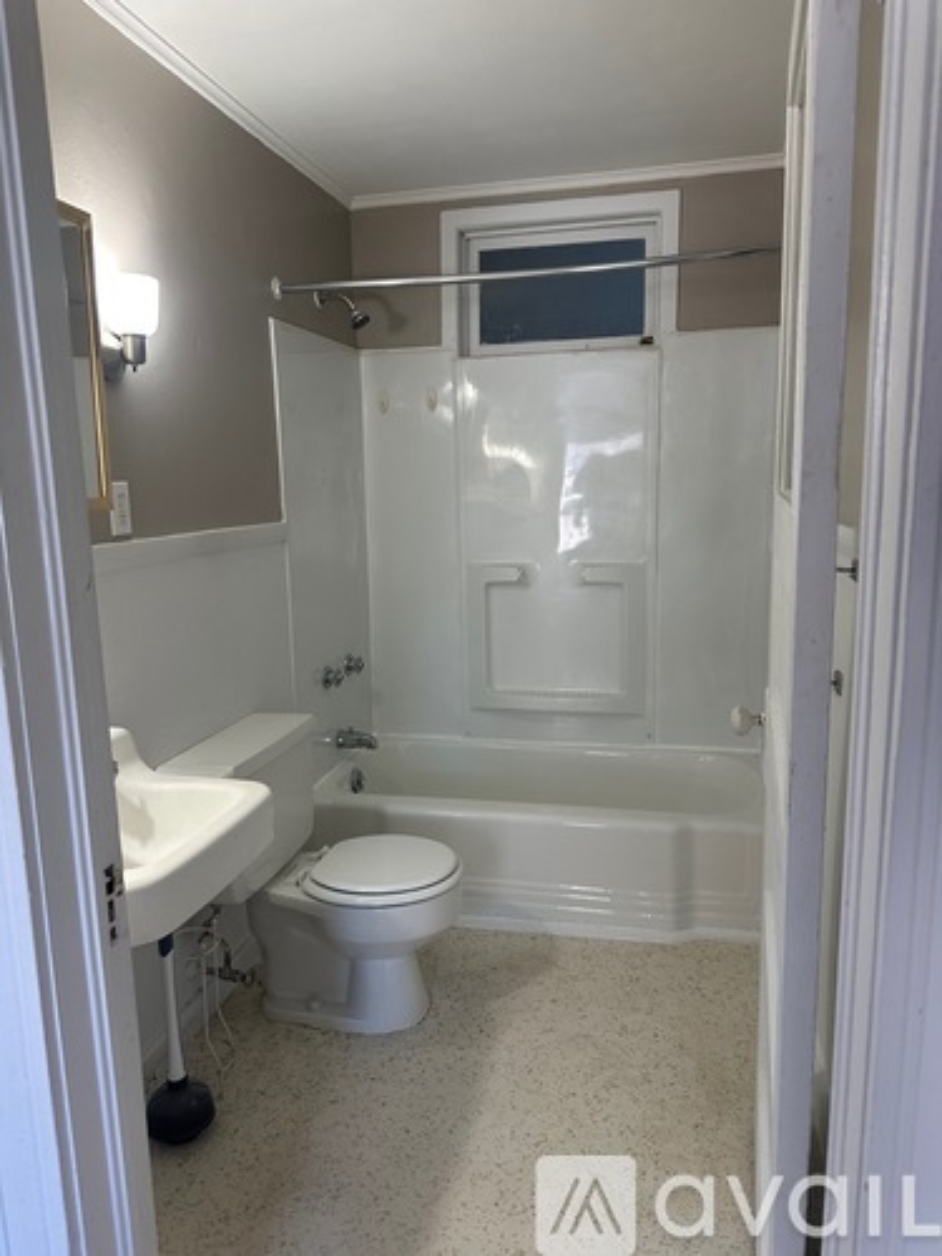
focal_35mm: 24
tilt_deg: -8.9
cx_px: 471
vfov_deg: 71.6
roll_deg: +1.3
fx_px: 871
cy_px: 628
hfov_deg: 56.8
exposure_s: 1/120
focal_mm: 6.86
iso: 200
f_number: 1.78
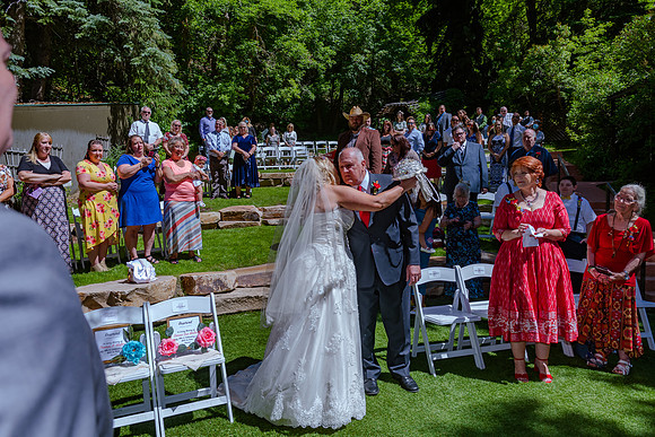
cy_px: 218
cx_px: 328
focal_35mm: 28
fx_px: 504
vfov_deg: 46.8
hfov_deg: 66.0
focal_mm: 27
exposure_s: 1/500
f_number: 6.3
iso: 160
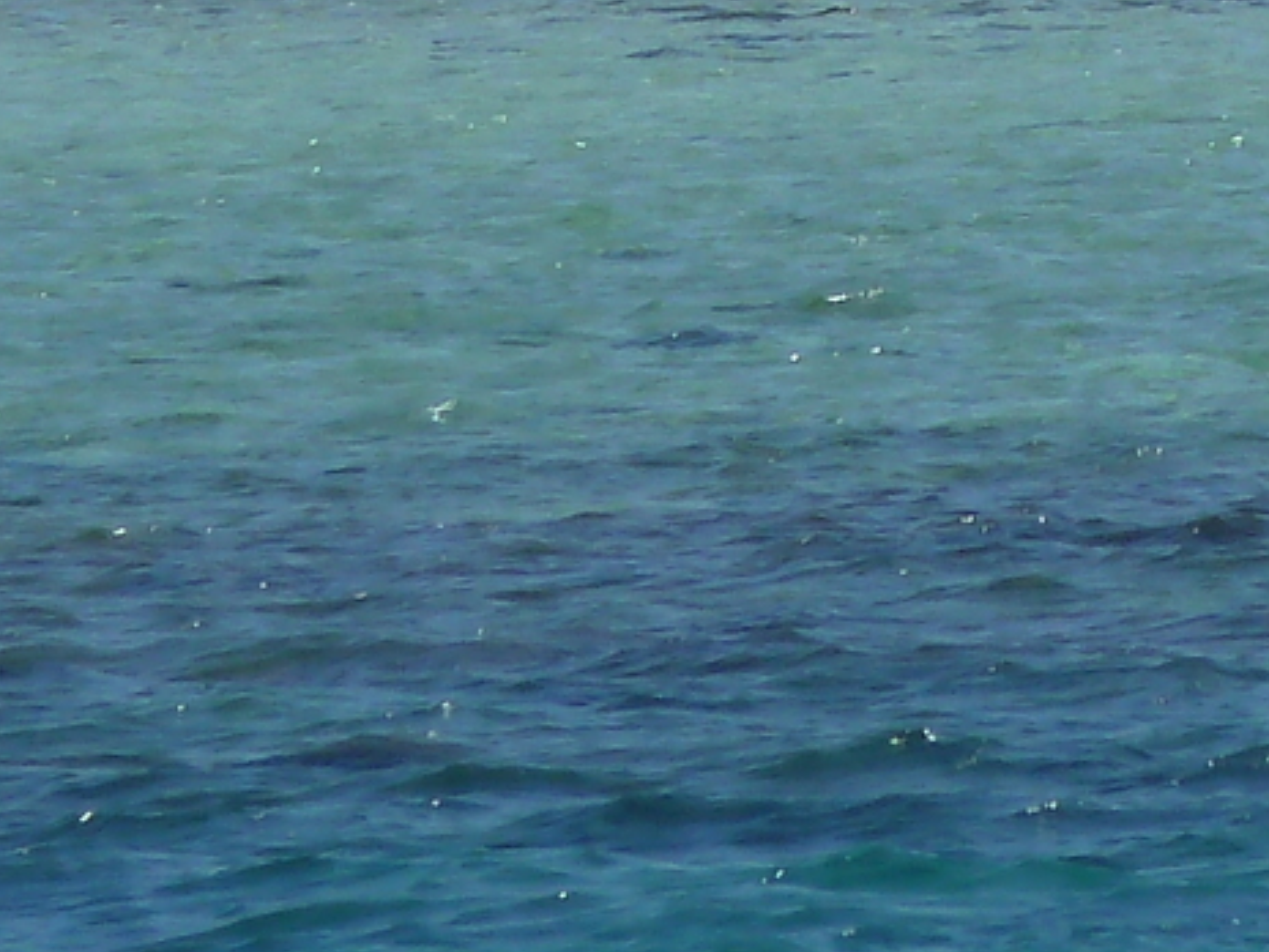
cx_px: 1450
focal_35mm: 1377
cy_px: -495
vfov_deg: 1.1
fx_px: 50480
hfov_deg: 1.4
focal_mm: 49.2
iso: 80
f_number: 5.6
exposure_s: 1/500
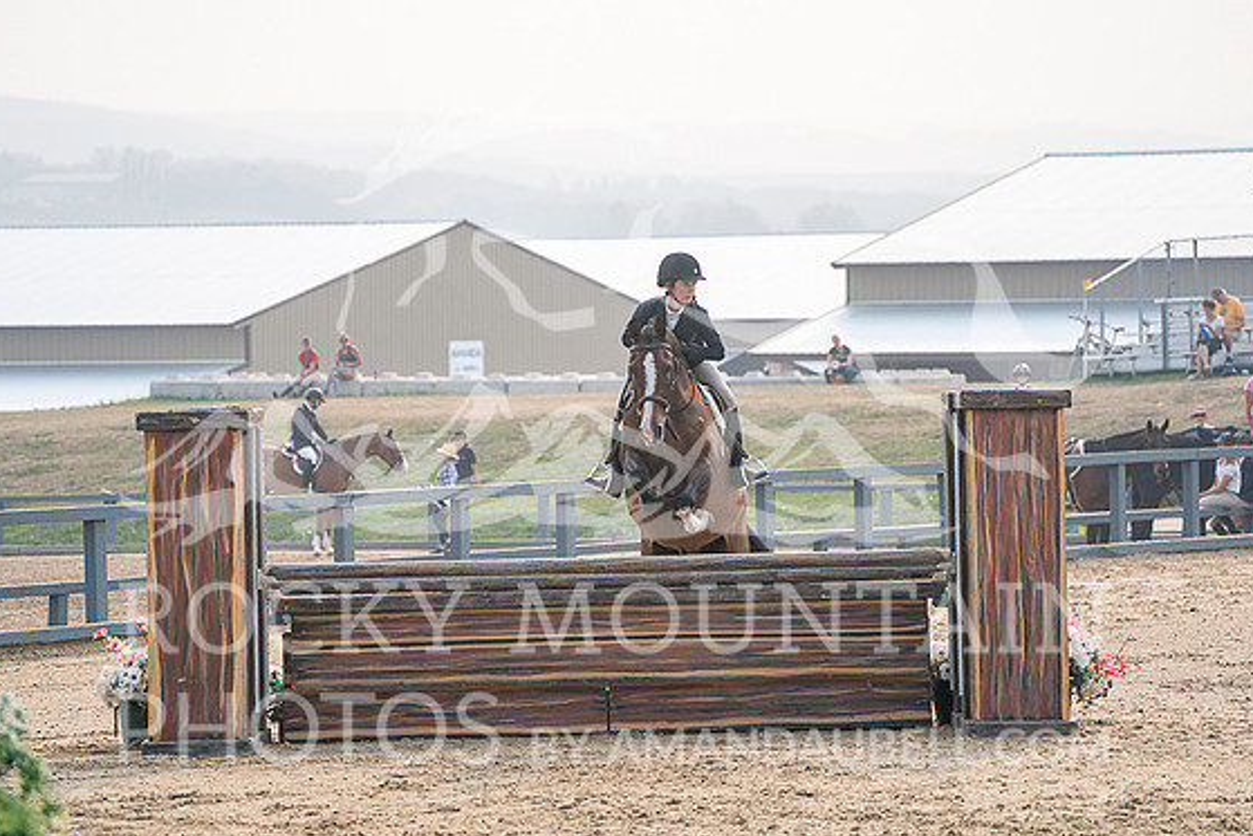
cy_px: 416
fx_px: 7554
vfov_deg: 6.3
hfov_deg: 9.5
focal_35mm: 217
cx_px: 623
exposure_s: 1/1000
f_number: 5.6
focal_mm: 209
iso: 500
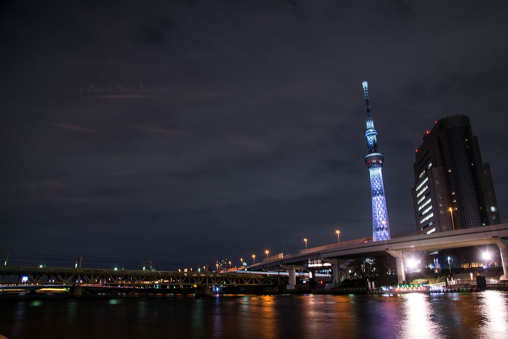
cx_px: 254
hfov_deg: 73.7
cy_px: 170
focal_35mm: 24
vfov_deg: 53.1
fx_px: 339
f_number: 6.3
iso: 100
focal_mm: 16
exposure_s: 8
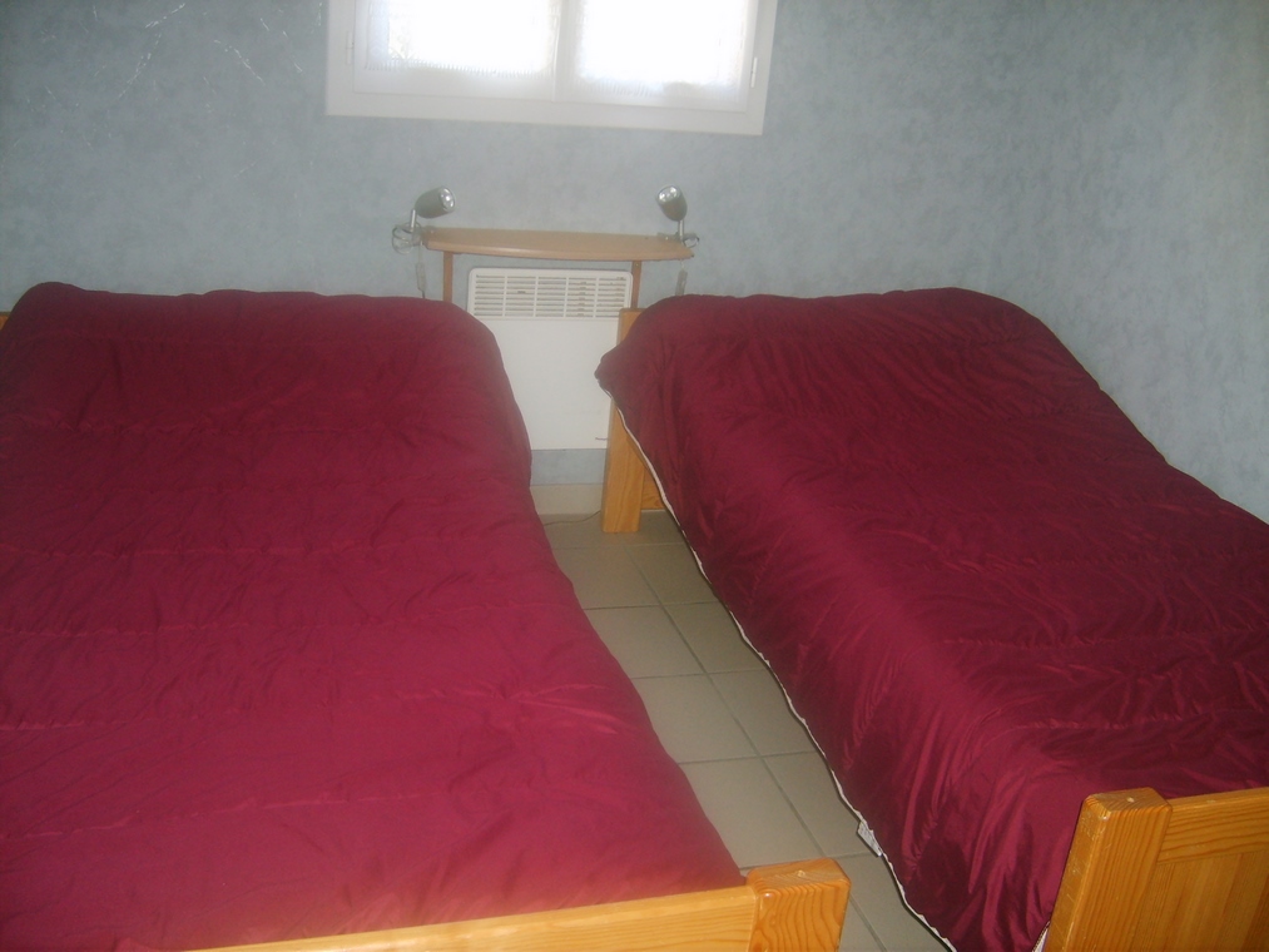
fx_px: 1283
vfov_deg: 40.7
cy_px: 476
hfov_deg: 52.6
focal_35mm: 35
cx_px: 634
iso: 118
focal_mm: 5.8
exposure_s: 1/30
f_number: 2.8
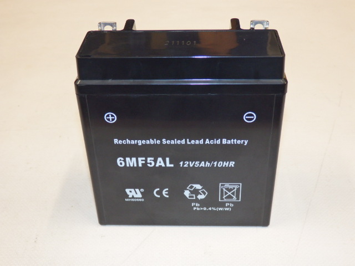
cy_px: 133
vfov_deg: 32.2
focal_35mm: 45
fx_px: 461
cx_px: 178
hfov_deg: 42.1
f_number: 3.8
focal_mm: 8
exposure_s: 1/40
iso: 400
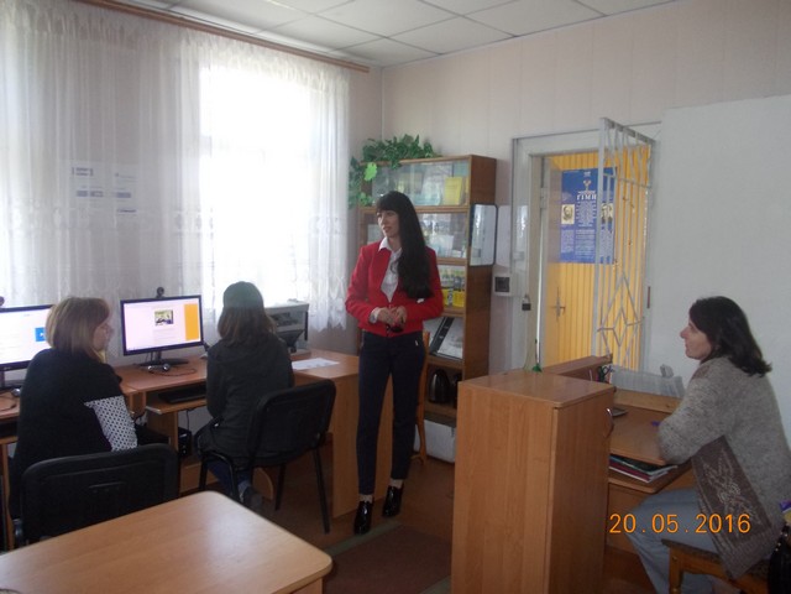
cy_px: 297
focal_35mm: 28
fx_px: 640
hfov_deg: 63.4
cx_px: 396
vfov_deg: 49.7
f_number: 2.7
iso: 140
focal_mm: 4
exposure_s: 1/25
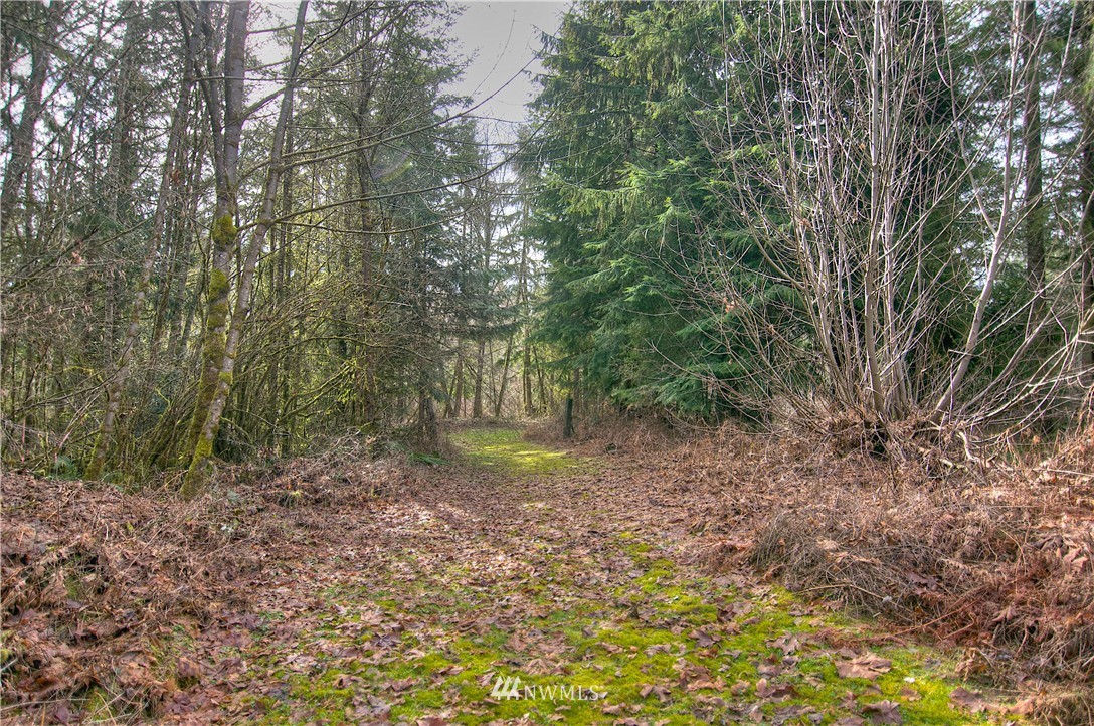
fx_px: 728
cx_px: 547
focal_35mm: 24
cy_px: 363
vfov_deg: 53.0
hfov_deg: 73.8
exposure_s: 1/640
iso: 100
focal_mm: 16
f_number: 2.8
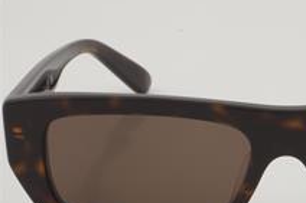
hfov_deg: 13.0
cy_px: 138
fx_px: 1324
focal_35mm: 156
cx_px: 287
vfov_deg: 8.8
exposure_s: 1/3
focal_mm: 55
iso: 100
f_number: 32
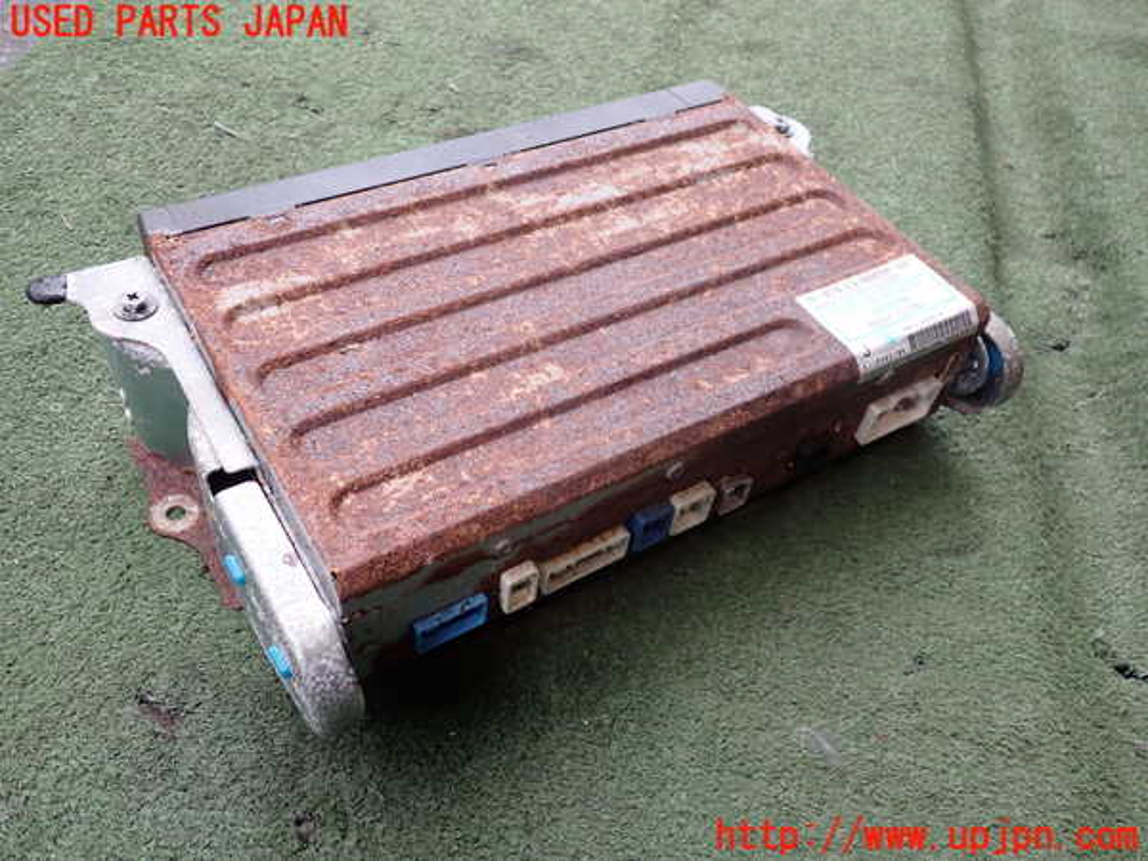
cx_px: 574
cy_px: 430
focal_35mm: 30
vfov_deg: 46.8
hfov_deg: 60.0
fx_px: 995
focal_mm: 5.4
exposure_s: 1/100
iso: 200
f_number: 2.3
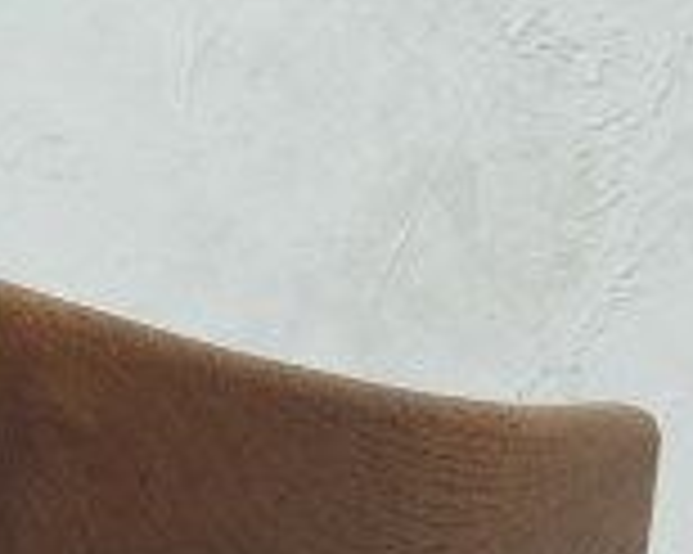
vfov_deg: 5.0
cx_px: -45
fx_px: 6211
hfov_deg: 6.4
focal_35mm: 303
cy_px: 1275
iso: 1600
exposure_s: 1/40
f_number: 4
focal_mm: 26
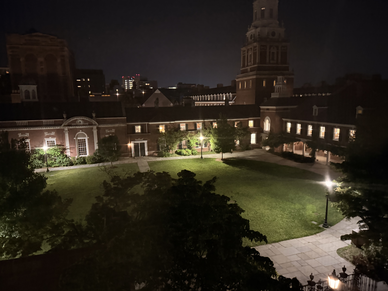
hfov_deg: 71.6
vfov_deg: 56.8
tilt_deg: -8.8
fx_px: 269
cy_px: 146
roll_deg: +0.5
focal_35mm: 24
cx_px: 194
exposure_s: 1/15
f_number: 1.78
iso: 2500
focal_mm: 6.76
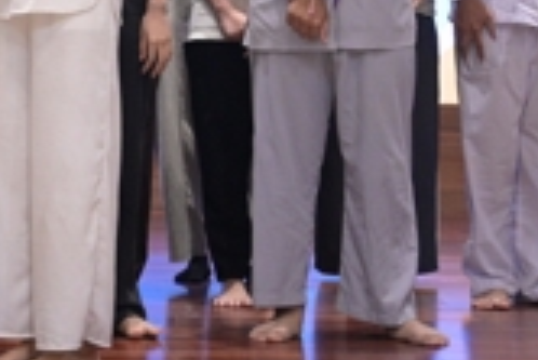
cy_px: -198
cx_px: -149
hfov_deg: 11.6
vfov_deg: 7.8
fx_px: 2573
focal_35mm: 172
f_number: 4
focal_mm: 44
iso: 4000
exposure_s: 1/160
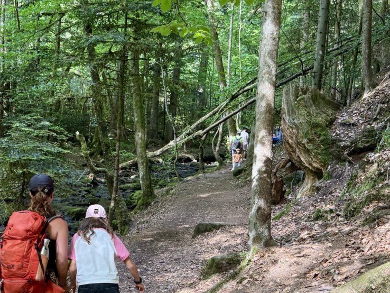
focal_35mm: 39
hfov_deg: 45.7
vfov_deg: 36.4
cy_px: 202
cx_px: 85
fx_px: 440
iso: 200
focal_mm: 6.76
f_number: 1.78
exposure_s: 1/121
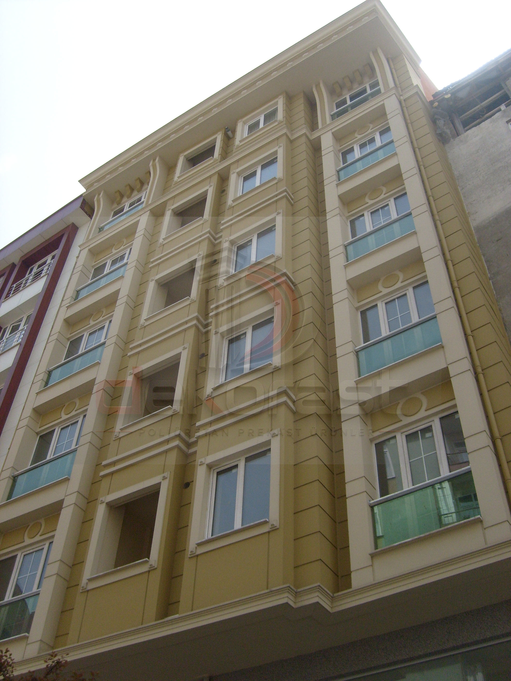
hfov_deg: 40.7
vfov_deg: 52.6
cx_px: 256
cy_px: 340
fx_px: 689
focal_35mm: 35
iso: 80
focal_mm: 5.8
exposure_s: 1/250
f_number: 7.1
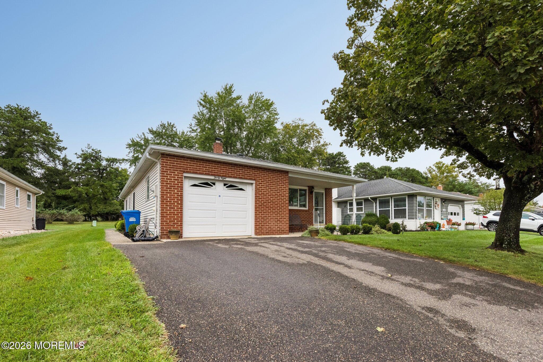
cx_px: 272
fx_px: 226
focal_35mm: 15
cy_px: 181
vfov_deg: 77.3
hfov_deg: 100.4
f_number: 7.1
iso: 1250
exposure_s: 1/2000
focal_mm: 15
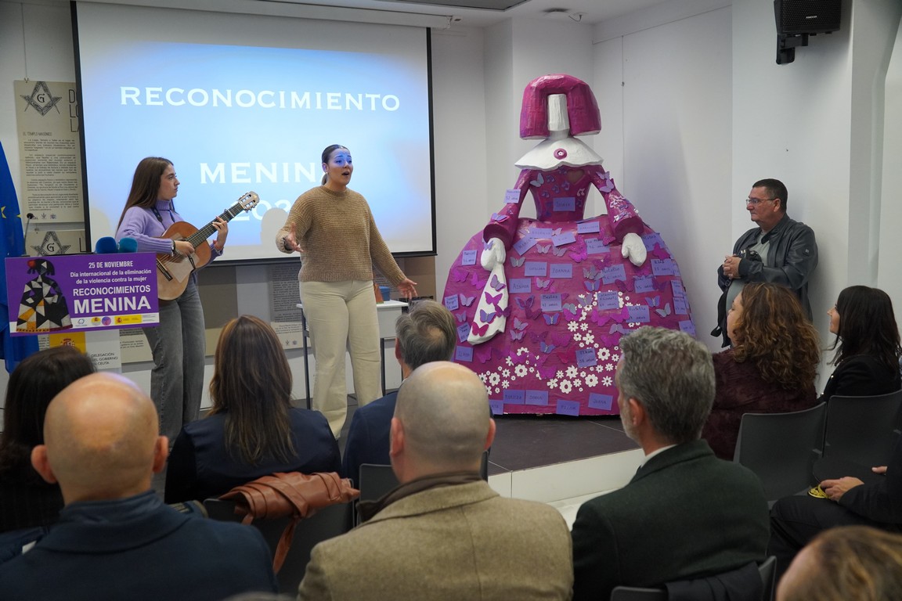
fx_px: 902
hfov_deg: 53.1
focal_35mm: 36
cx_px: 451
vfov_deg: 36.9
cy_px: 300
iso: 1250
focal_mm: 24
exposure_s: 1/160
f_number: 4
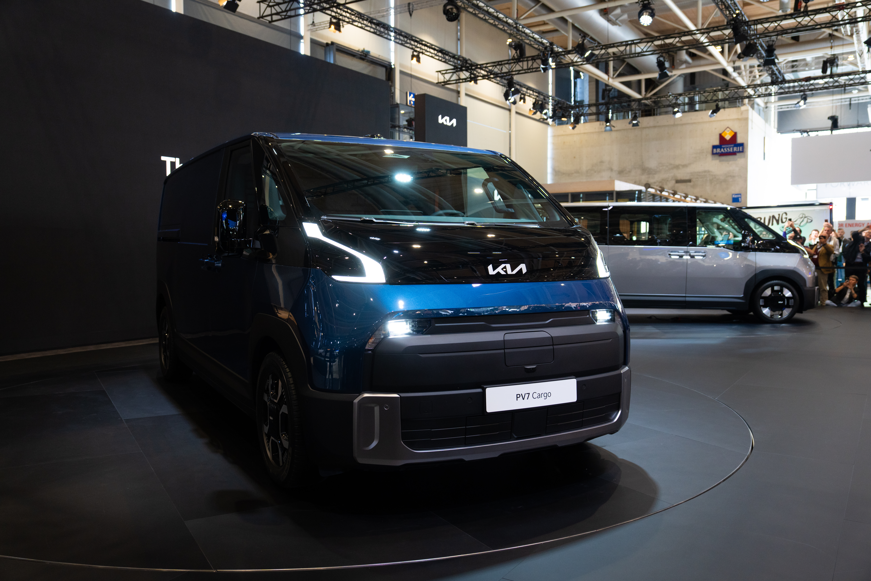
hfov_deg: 61.9
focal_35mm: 30
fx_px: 726
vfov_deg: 43.6
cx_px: 436
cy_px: 290
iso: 800
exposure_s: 1/125
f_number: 3.5
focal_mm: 30
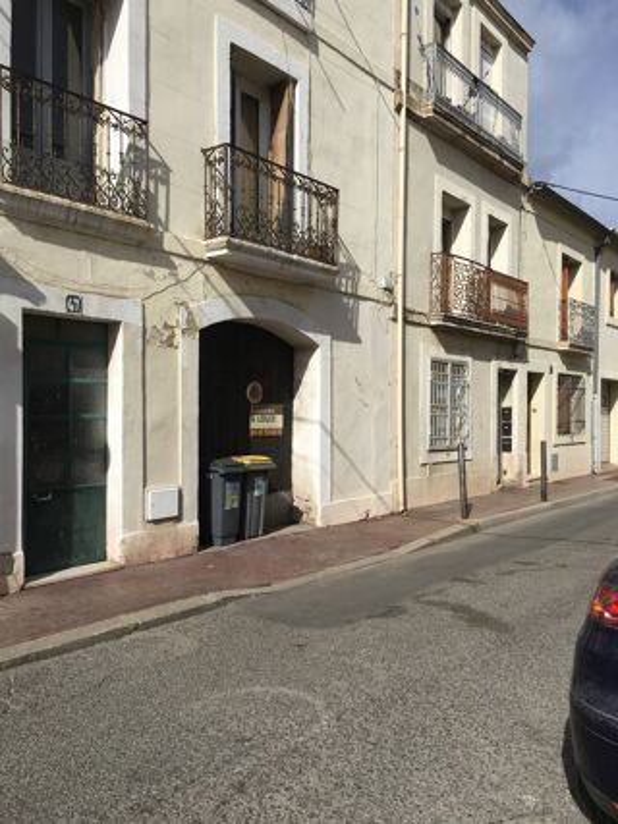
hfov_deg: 48.2
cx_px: 309
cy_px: 412
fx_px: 691
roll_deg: +0.3
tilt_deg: +0.5
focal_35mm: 29
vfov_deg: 61.7
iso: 25
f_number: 2.2
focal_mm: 4.15
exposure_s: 1/2959
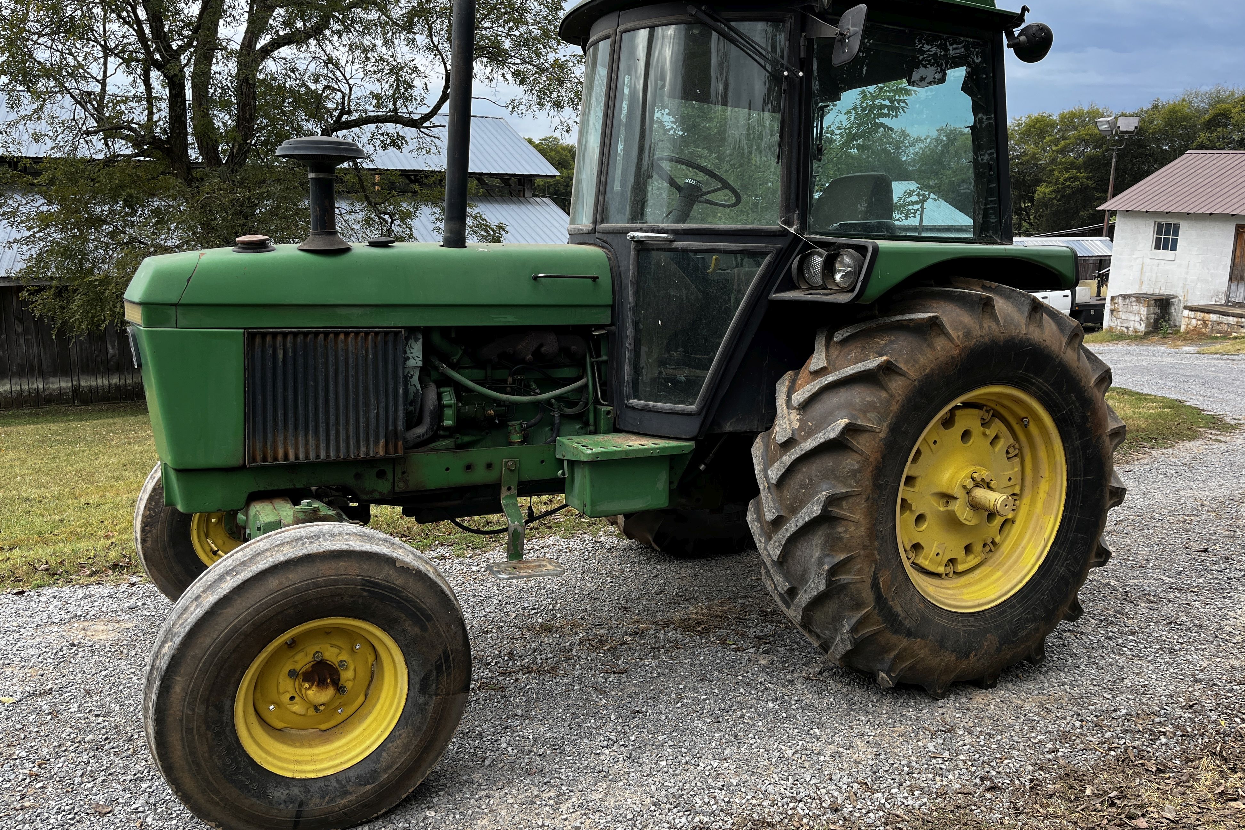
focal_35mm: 28
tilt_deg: -11.0
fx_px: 968
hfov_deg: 65.5
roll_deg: -1.2
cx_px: 614
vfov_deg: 46.3
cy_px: 370
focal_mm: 5.1
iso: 50
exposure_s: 1/322
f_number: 1.6
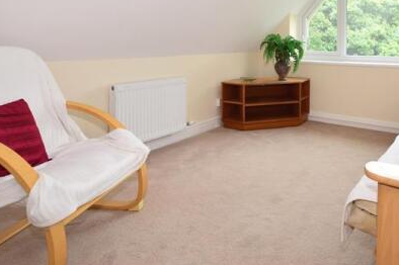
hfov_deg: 69.1
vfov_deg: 48.2
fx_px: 277
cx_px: 272
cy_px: 51
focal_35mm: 25
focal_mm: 10
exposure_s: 1/30
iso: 200
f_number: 5
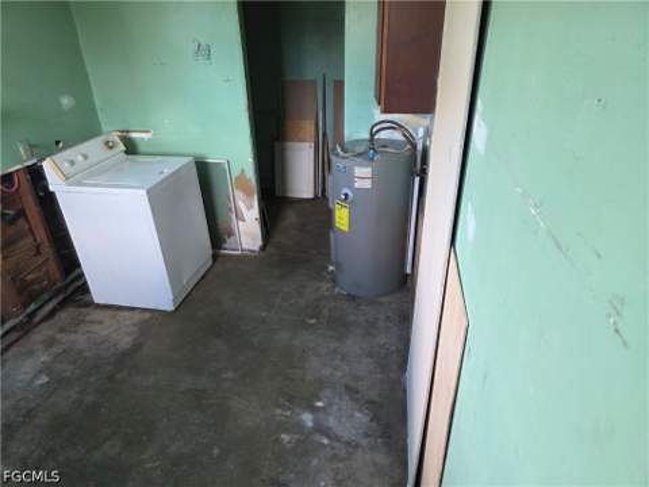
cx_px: 324
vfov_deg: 58.9
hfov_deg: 73.9
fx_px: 431
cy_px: 244
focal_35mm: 23
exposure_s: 1/120
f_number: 1.7
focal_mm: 6.3
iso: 320
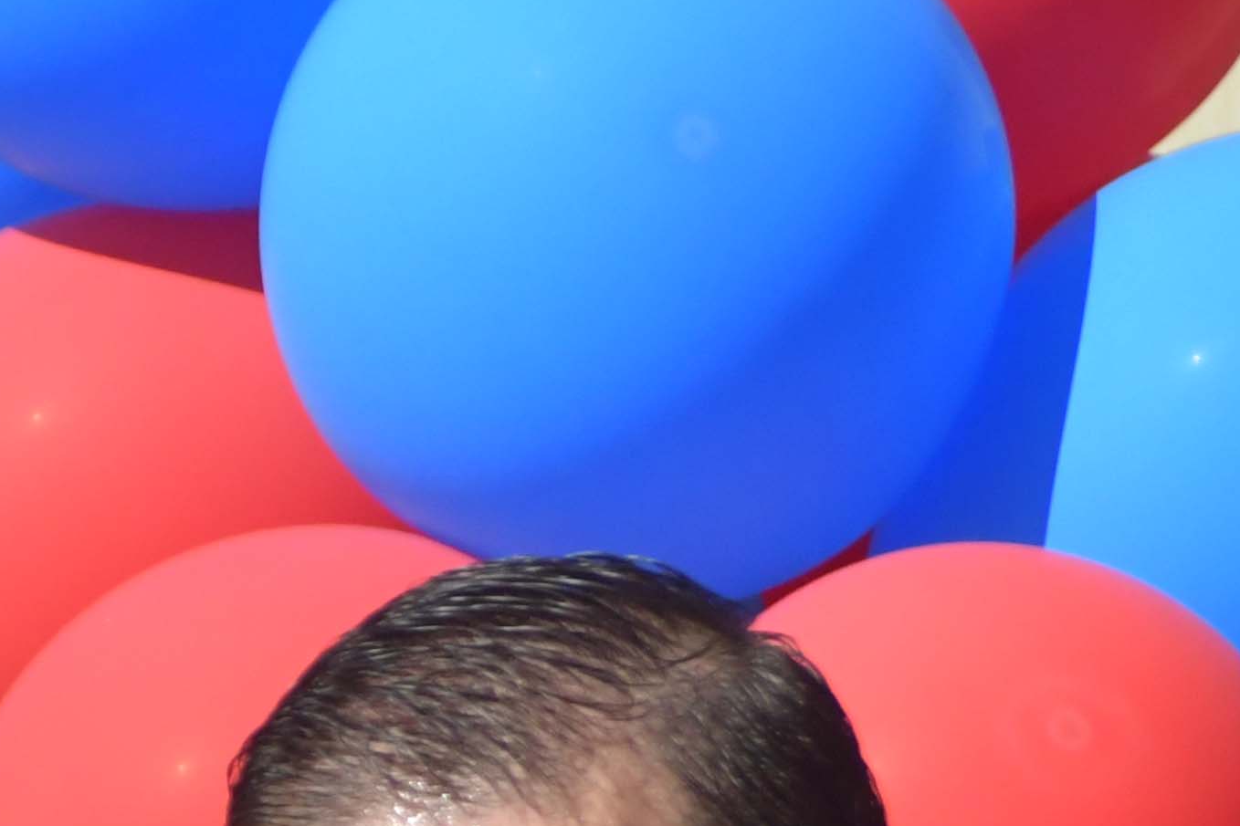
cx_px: -394
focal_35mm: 1415
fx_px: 48730
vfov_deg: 1.0
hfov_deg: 1.5
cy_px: 1641
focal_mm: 230
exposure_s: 1/4000
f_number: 8
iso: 1000
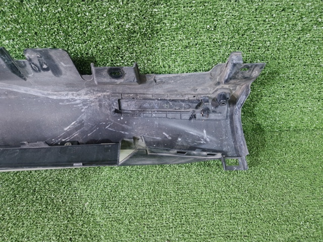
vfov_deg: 58.9
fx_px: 215
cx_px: 162
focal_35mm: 23
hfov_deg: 73.9
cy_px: 121
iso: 100
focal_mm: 5.4
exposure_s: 1/100
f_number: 1.8
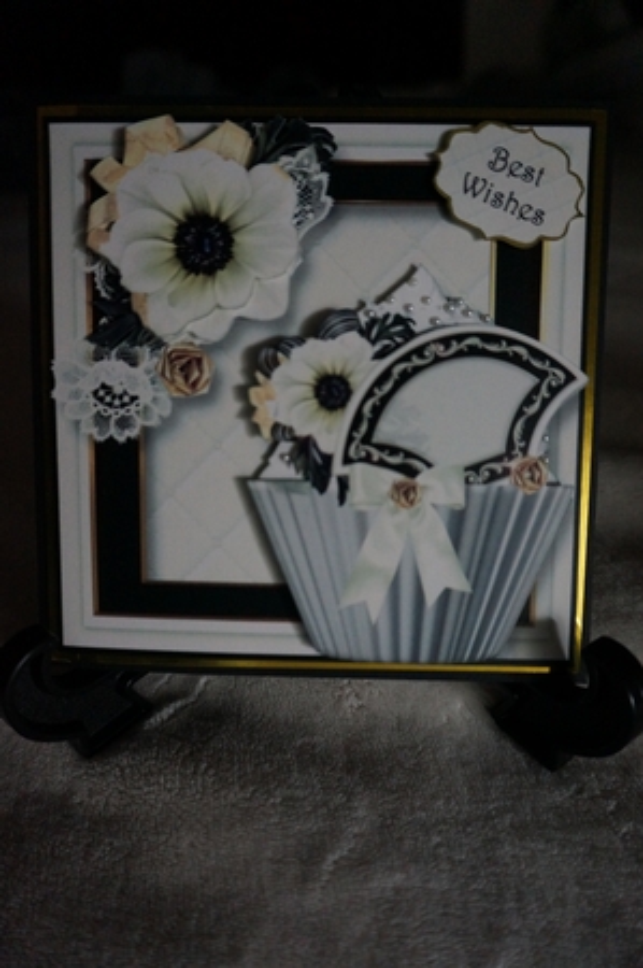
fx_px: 644
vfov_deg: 73.8
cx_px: 322
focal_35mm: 24
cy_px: 484
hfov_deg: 53.0
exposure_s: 1/160
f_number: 4
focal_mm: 16
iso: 2500
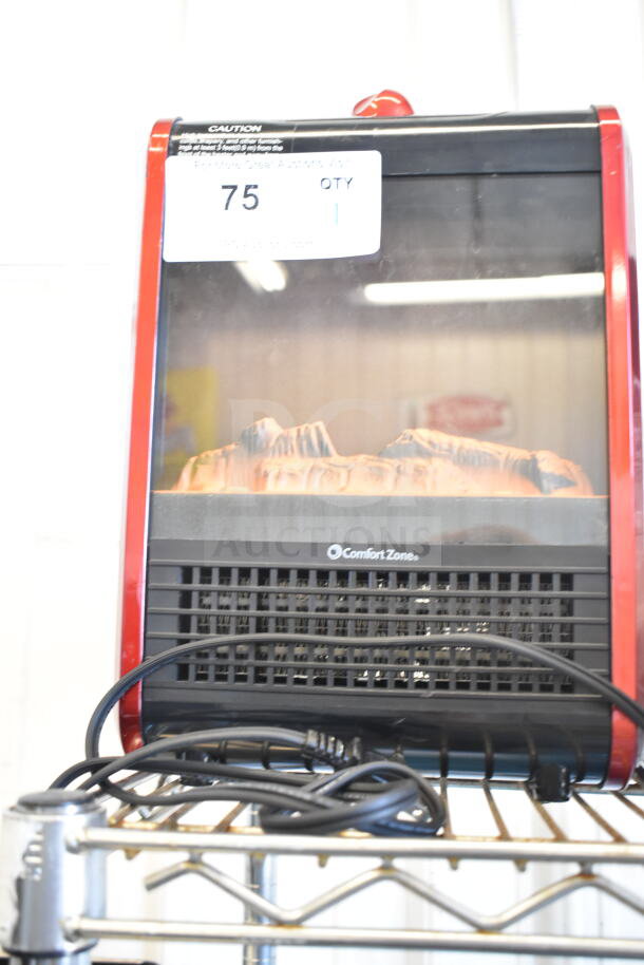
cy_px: 482
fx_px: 1005
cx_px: 322
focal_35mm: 38
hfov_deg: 35.5
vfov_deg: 51.3
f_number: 4
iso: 1600
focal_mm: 25
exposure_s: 1/80
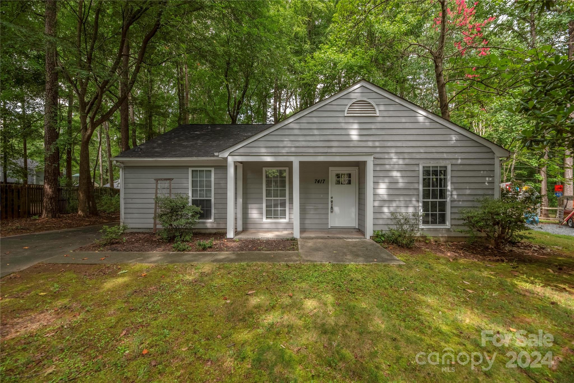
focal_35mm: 14
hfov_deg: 104.2
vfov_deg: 81.2
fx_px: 223
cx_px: 287
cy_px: 192
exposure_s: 1/3200
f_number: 6.3
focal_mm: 14
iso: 320
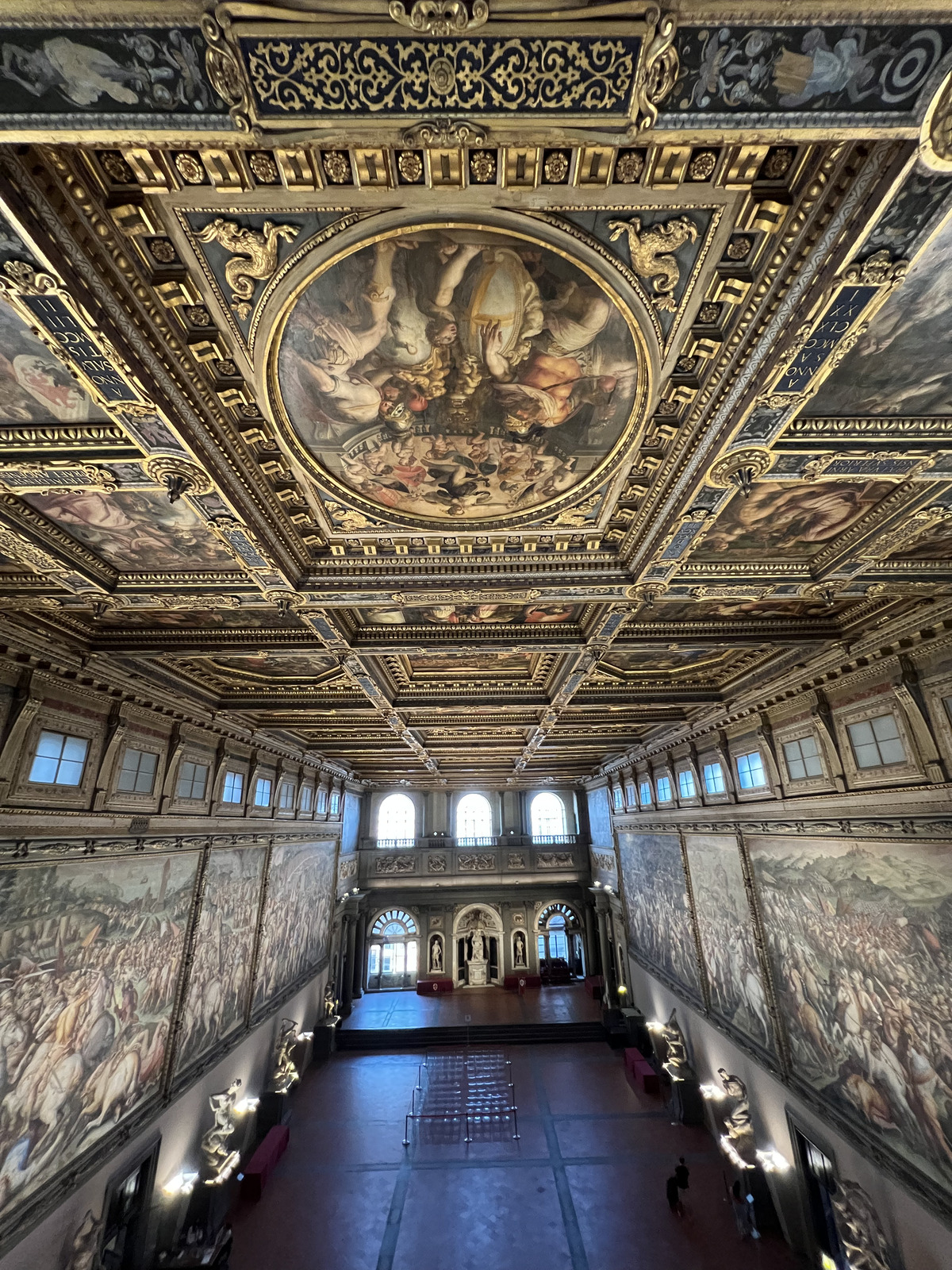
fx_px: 477
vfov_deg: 106.2
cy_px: 635
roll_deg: +1.6
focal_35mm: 13
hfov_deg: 89.9
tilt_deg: +20.9
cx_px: 476
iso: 800
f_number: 1.8
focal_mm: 1.57
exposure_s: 1/60
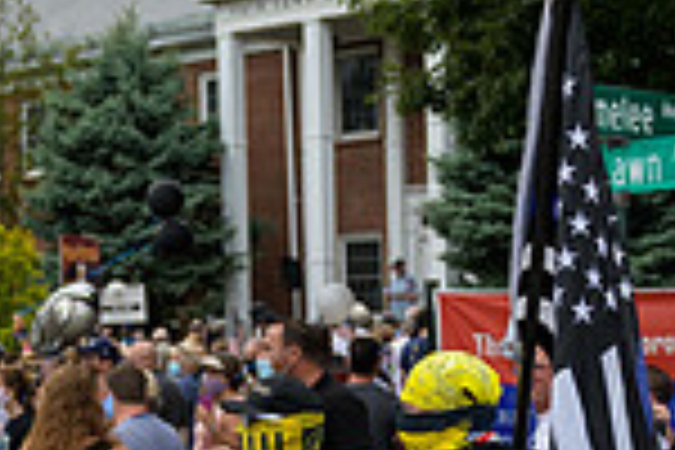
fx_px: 1744
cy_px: 466
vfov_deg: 14.4
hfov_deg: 21.8
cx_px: 446
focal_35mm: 93
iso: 200
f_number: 3.2
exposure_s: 1/320
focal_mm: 24
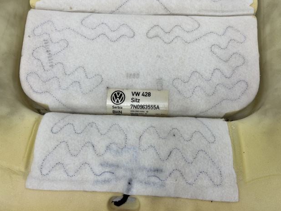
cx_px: 146
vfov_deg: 51.4
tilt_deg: -77.1
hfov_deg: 65.3
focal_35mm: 27
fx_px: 219
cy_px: 108
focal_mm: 5.1
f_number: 1.6
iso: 32
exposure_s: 1/115
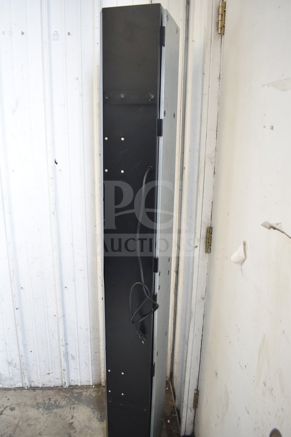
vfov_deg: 67.4
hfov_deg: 47.9
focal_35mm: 27
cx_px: 146
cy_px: 218
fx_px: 327
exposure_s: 1/30
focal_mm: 18
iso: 250
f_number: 3.5
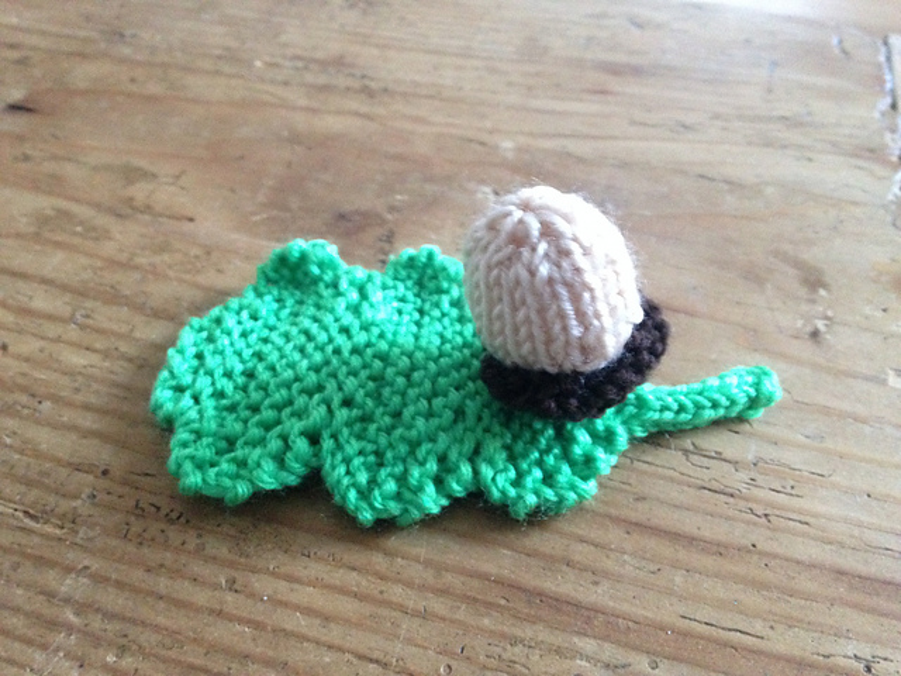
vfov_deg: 42.9
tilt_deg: -46.1
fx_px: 859
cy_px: 338
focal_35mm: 33
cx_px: 450
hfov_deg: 55.4
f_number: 2.4
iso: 640
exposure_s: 1/15
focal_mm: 4.12
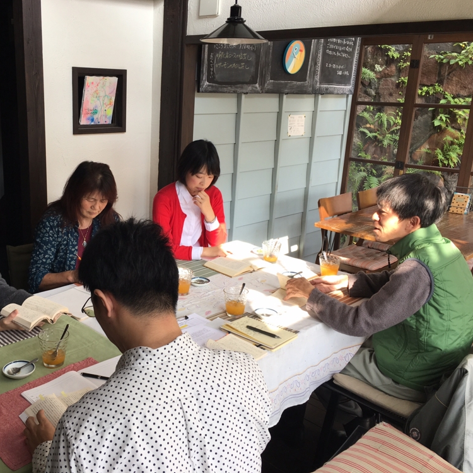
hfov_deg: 46.4
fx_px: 541
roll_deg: -2.4
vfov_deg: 47.2
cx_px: 155
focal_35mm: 35
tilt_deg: -16.4
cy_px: 231
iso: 25
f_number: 2.2
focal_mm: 4.15
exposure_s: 1/121
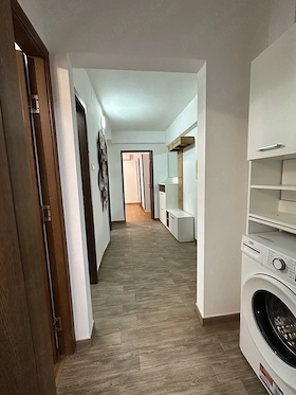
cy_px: 199
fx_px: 171
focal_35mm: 15
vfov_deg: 98.2
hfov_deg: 81.8
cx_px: 151
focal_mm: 2.22
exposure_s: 1/100
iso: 250
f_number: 2.2
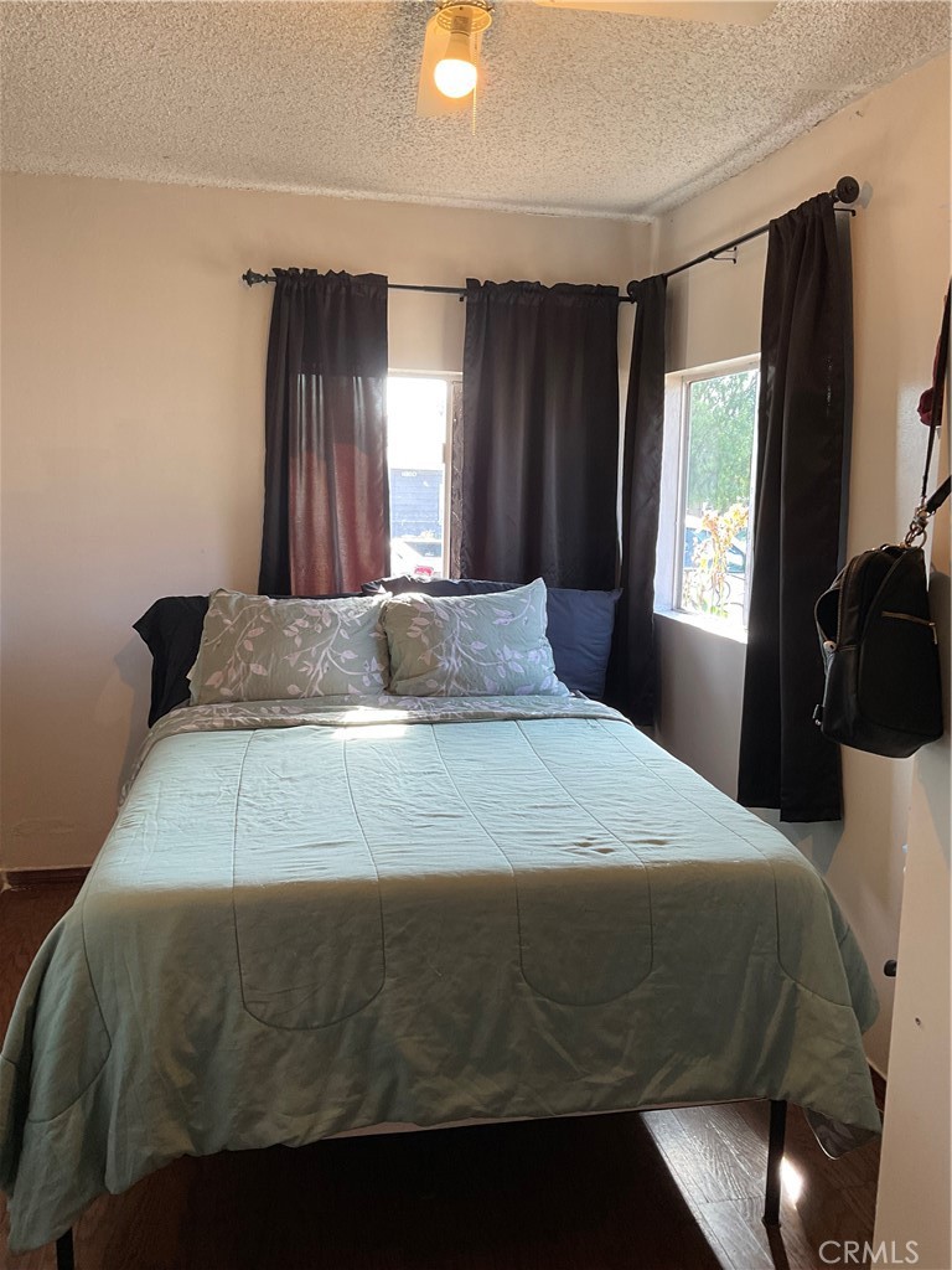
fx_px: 1063
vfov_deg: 61.7
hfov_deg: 48.2
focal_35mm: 29
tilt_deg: -8.5
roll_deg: -1.5
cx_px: 476
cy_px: 635
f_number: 1.8
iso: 50
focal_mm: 3
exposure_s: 1/60
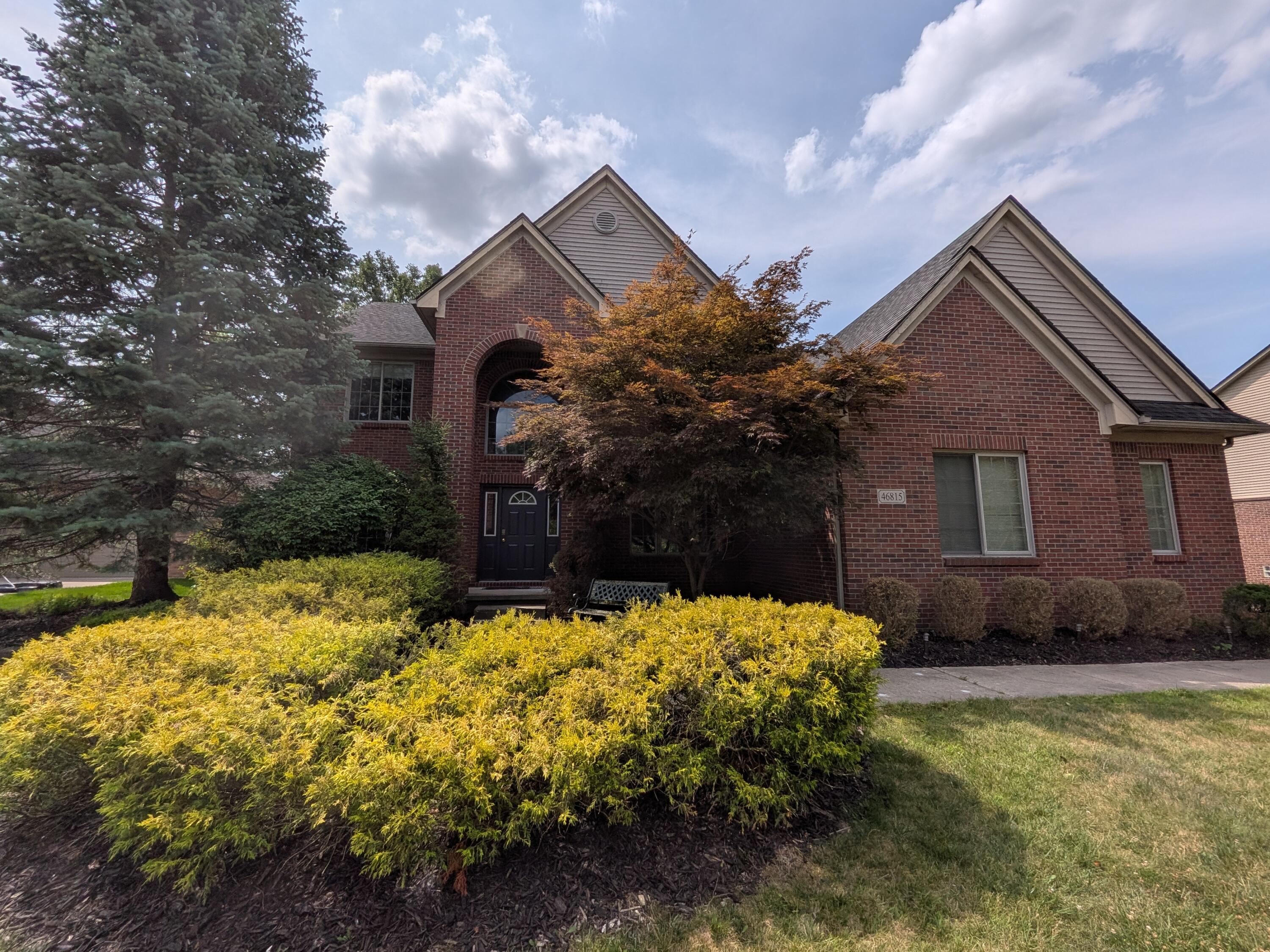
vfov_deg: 89.9
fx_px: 477
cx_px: 635
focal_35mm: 13
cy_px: 476
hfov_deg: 106.2
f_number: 2.2
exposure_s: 1/2123
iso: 30
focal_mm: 1.54
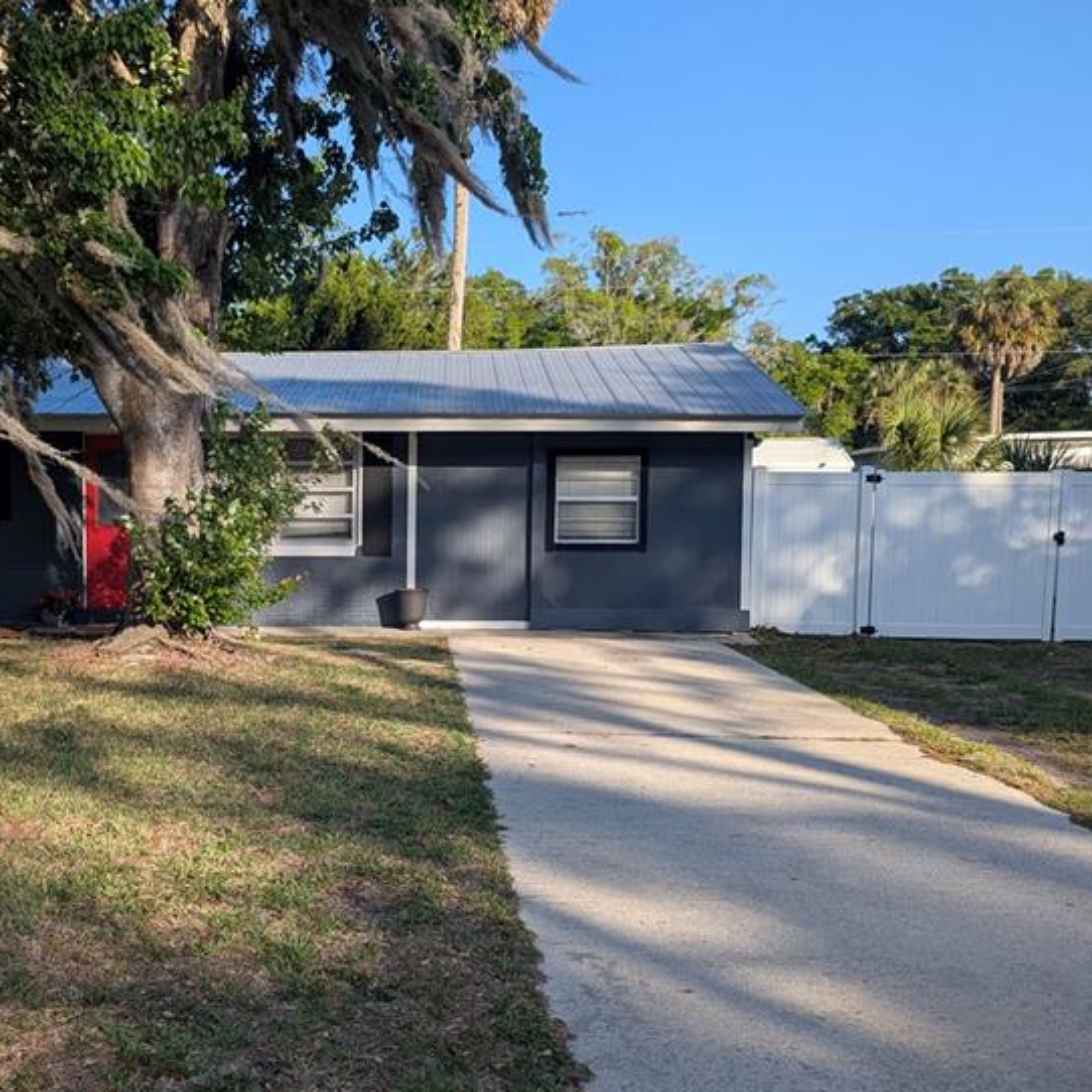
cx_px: 294
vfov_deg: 41.8
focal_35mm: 40
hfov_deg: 40.8
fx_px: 1428
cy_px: 606
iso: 46
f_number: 1.85
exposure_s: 1/1078
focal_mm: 6.81
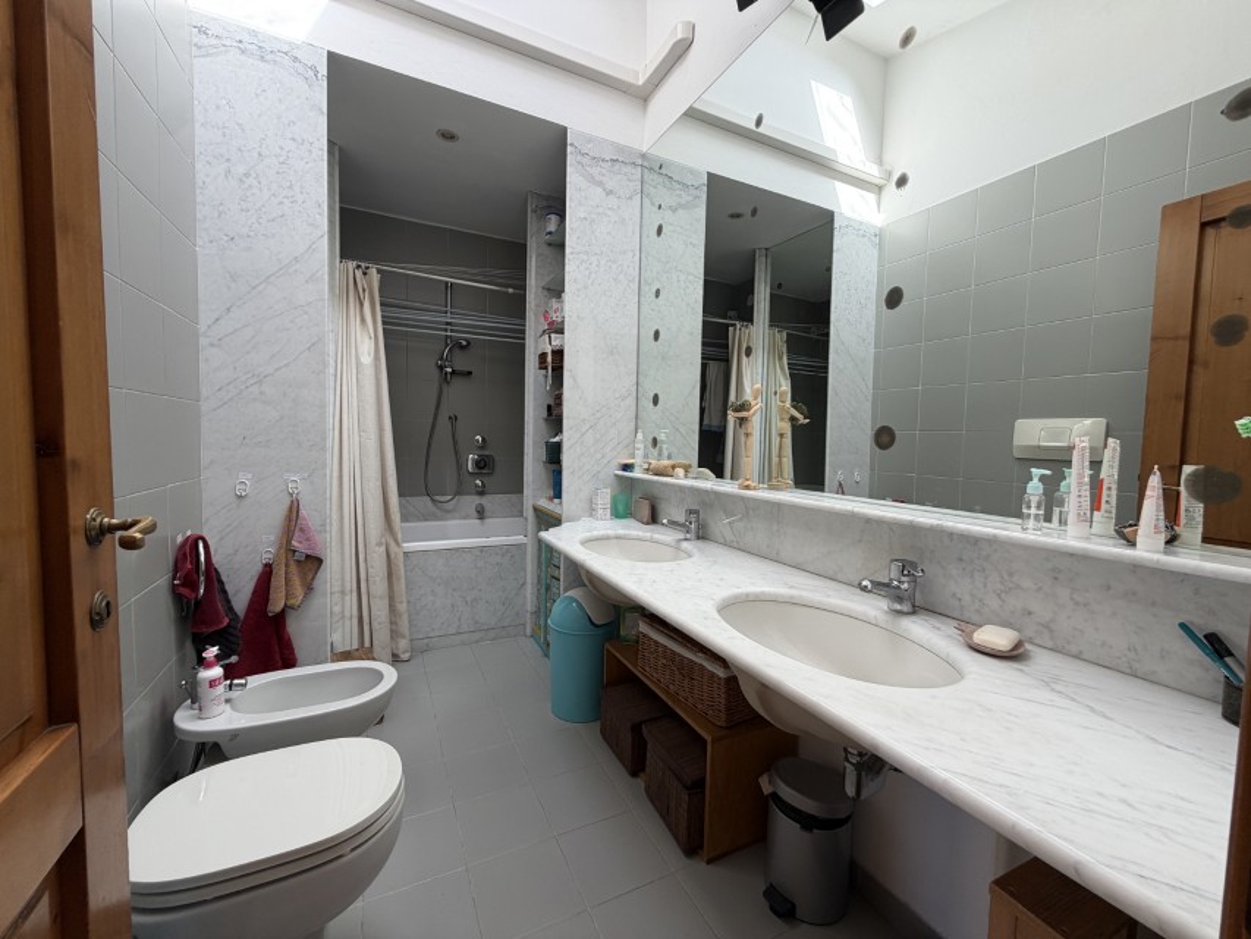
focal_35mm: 14
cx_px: 626
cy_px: 470
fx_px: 506
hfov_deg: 102.1
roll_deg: -2.0
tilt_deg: -3.9
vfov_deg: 85.7
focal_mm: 2.22
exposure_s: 1/121
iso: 64
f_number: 2.2
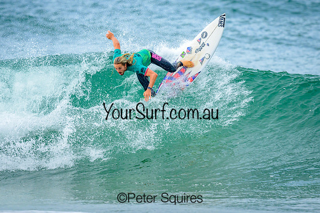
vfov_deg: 1.3
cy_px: 87
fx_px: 9596
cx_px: 151
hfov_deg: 1.9
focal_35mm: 1079
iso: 450
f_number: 6.3
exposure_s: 1/2000
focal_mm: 800
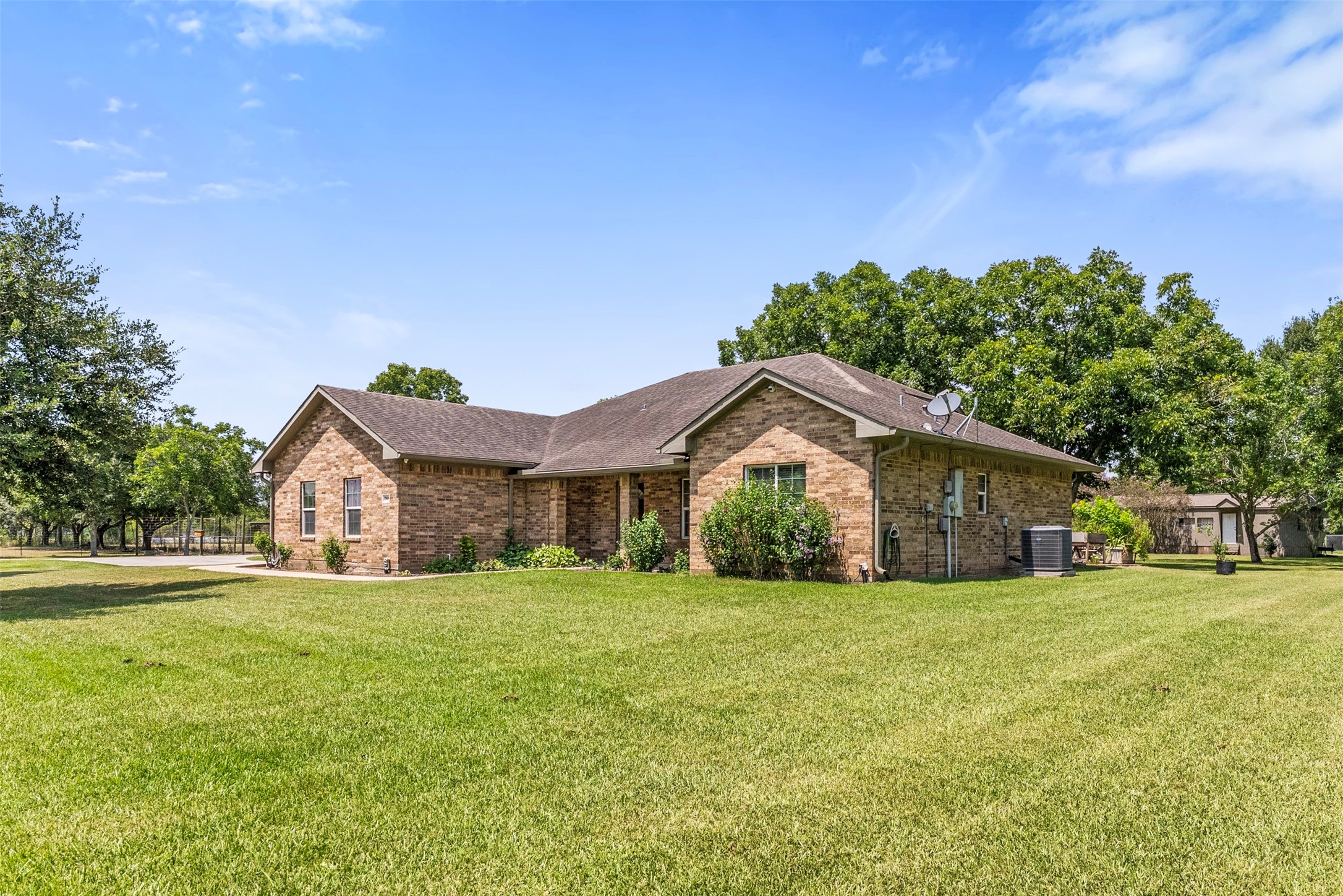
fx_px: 821
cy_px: 448
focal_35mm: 22
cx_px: 672
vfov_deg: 57.2
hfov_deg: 78.6
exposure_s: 1/1250
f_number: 9
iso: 800
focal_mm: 15.1
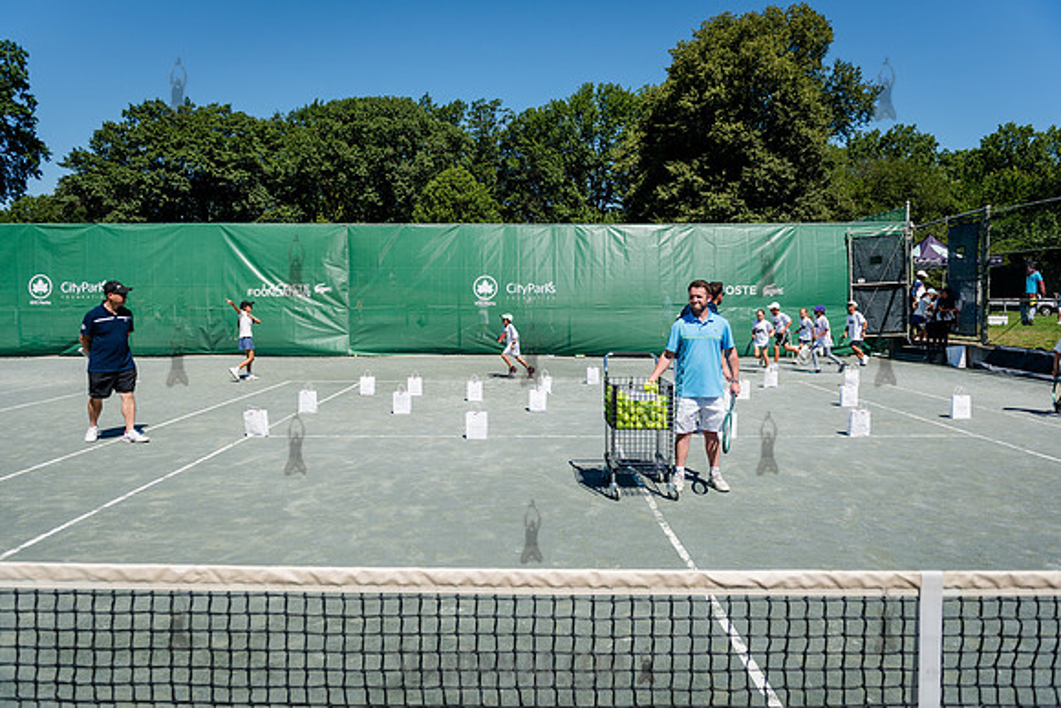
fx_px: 713
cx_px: 530
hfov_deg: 73.3
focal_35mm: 24
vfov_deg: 52.8
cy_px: 354
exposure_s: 1/1600
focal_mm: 24
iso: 200
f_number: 3.5
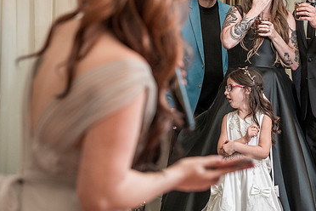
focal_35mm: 125
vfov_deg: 10.9
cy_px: 49
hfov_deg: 16.4
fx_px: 1097
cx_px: 203
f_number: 4
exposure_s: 1/200
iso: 2000
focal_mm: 78
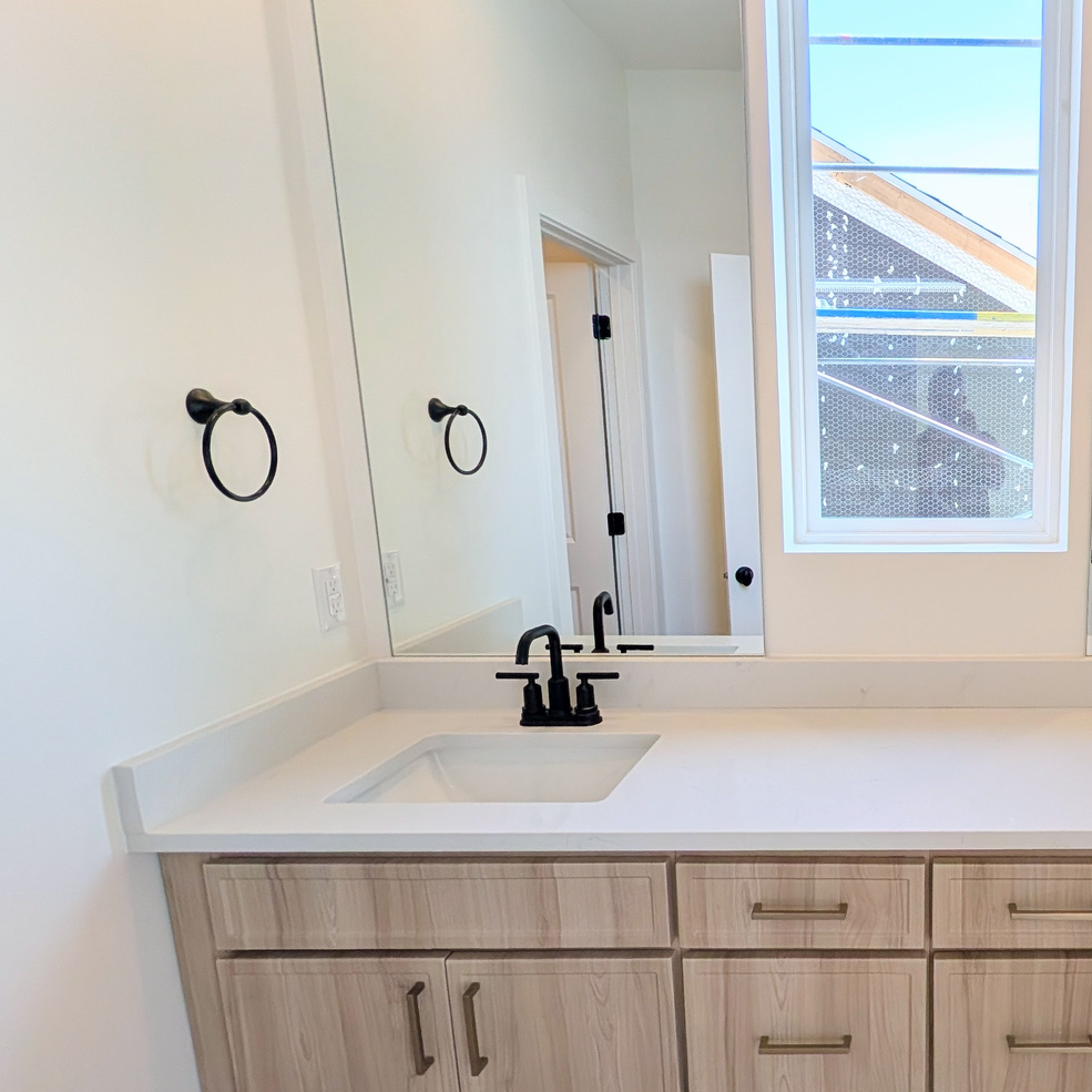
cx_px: 955
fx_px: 785
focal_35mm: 22
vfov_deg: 69.5
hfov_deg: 60.5
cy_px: 585
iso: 50
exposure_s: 1/454
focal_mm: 2.02
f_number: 1.7
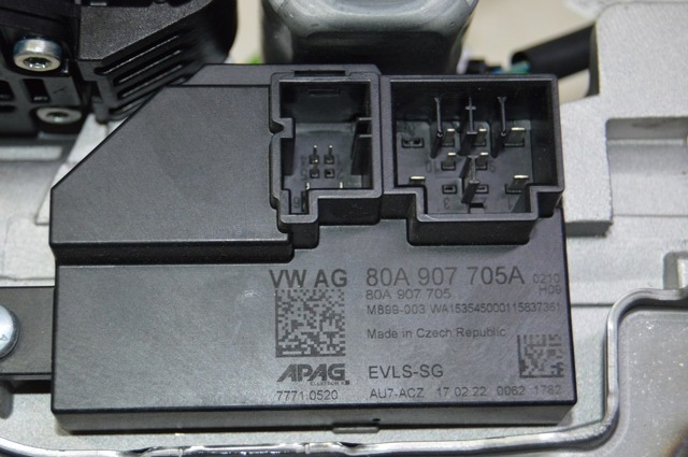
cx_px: 344
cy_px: 228
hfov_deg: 24.6
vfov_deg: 16.5
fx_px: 1575
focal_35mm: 82
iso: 800
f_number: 5.6
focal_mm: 55
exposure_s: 1/60
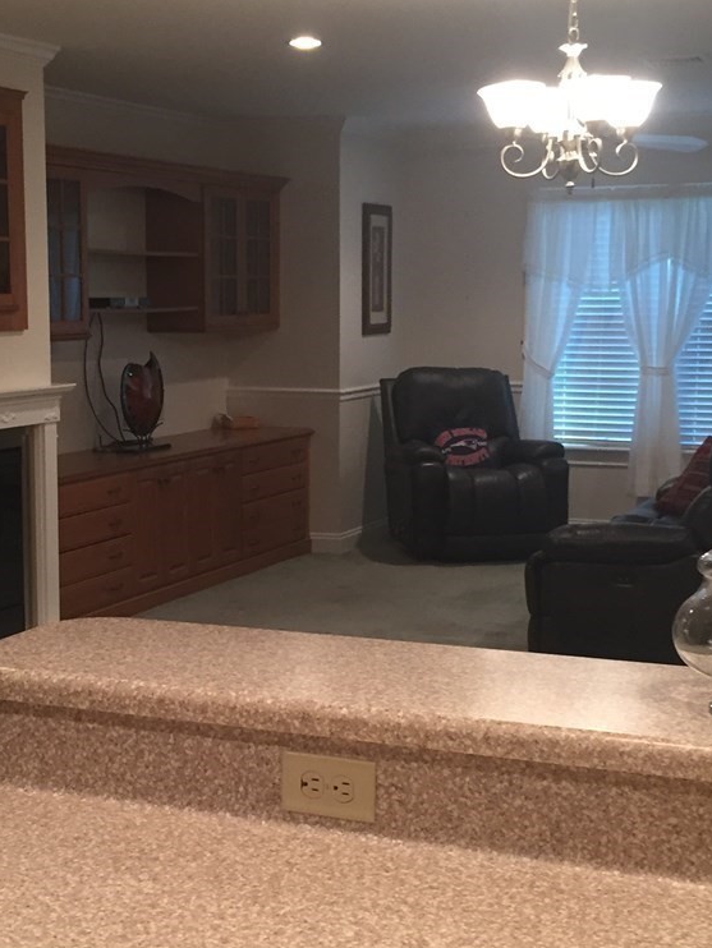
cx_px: 239
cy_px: 549
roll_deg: -0.3
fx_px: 1645
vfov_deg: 32.1
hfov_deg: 24.3
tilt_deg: -7.6
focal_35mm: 60
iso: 125
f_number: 2.2
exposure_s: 1/30
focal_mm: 4.15
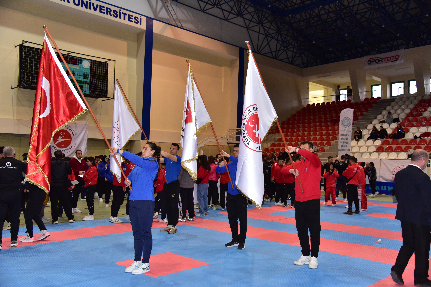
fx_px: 383
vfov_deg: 41.1
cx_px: 216
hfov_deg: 58.7
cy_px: 144
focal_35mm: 32
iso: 2200
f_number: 4
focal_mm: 32
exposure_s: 1/200
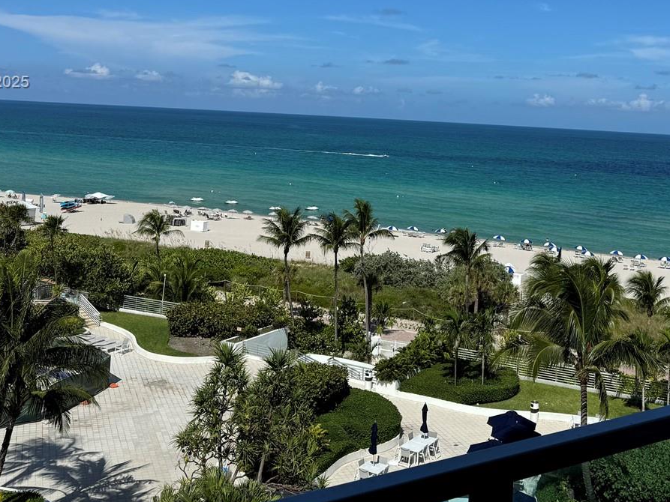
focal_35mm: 43
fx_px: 832
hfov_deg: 43.7
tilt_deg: +3.4
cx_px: 389
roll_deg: -2.5
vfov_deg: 32.5
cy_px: 83
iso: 80
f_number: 1.78
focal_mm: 6.76
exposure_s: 1/9009
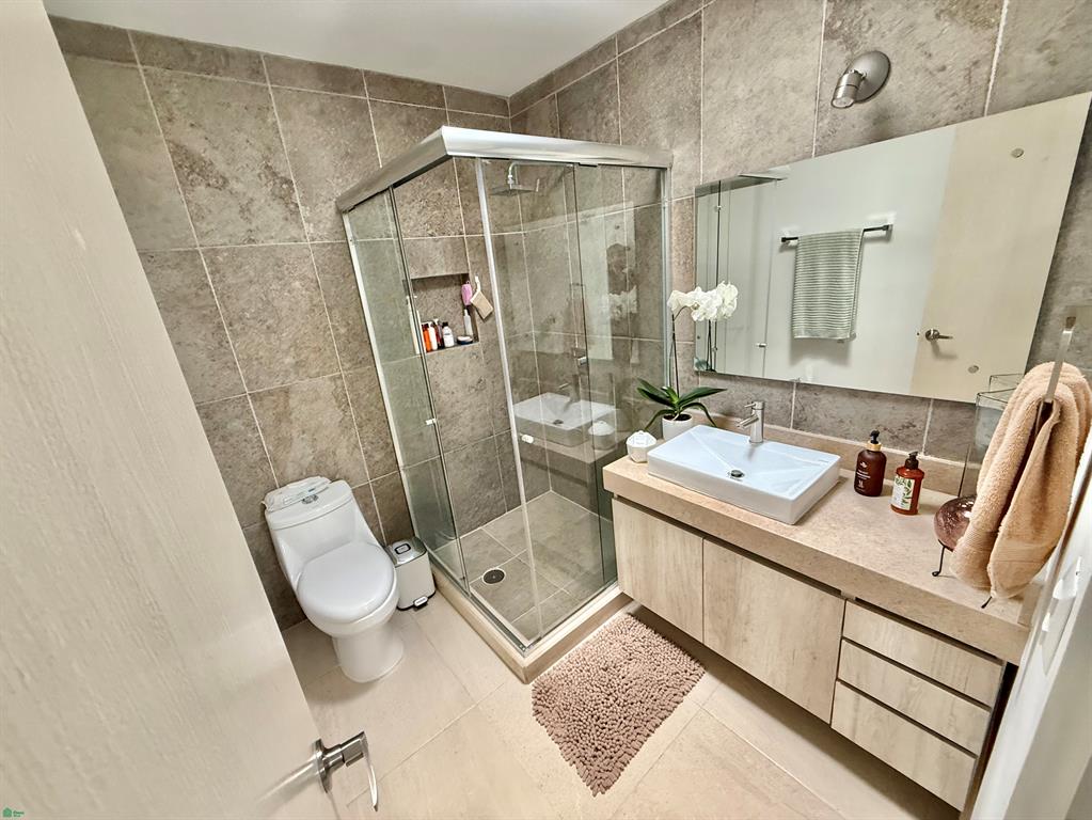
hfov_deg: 102.0
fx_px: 442
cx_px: 546
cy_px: 410
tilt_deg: -17.0
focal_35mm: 14
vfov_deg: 85.7
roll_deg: +6.2
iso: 400
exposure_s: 1/74
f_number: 2.2
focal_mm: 2.22
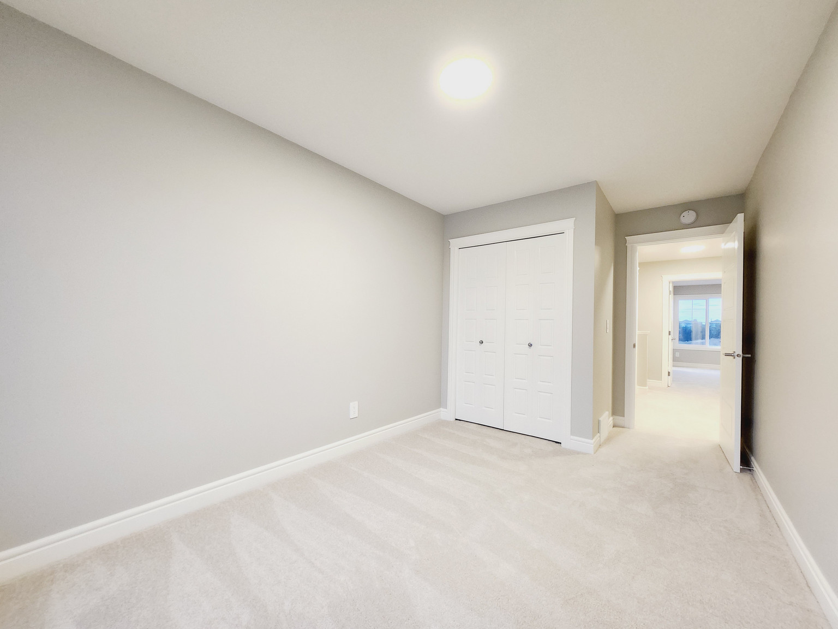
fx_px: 315
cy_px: 314
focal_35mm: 13
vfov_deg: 89.9
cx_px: 419
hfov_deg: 106.2
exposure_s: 1/60
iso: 250
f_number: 2.2
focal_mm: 1.74
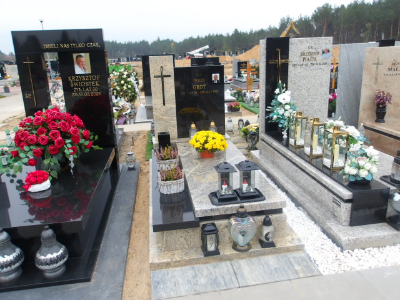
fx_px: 312
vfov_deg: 51.4
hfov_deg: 65.3
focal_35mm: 27
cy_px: 150
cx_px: 200
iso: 100
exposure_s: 1/139
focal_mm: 4.9
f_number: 3
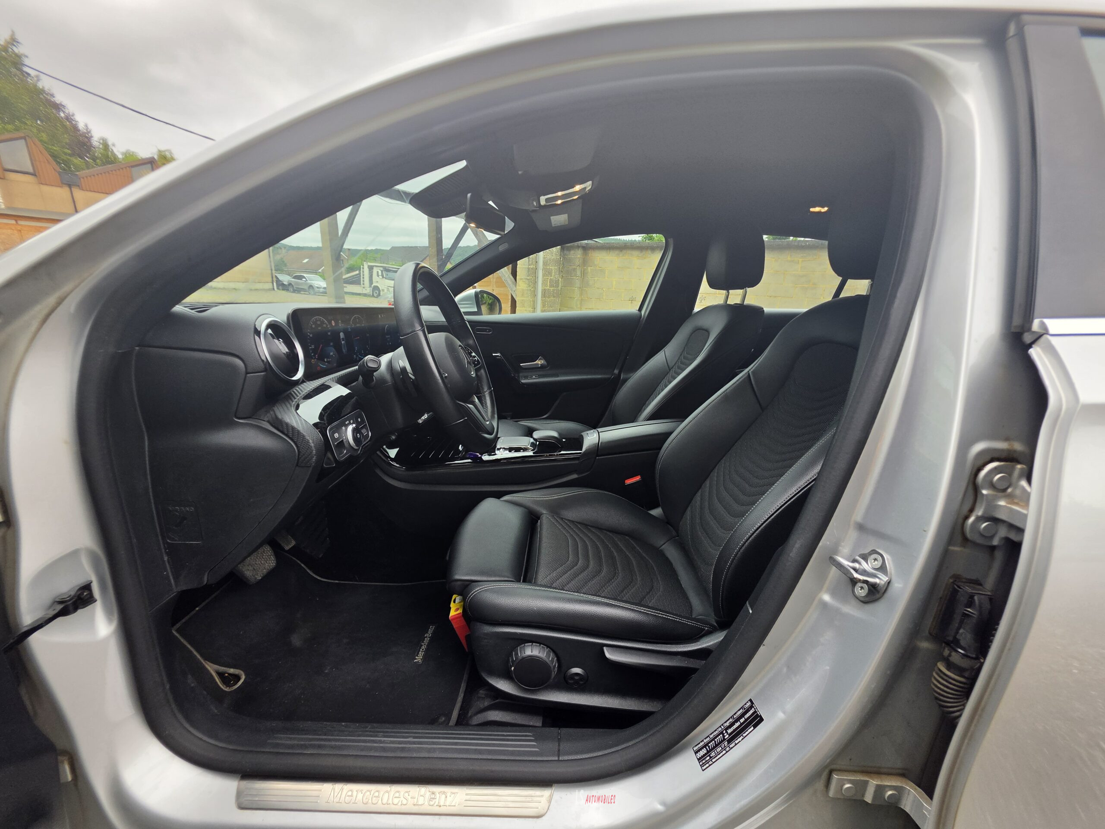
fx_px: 415
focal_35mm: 13
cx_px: 552
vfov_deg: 89.9
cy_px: 414
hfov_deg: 106.2
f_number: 1.9
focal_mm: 2.2
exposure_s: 1/309
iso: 32
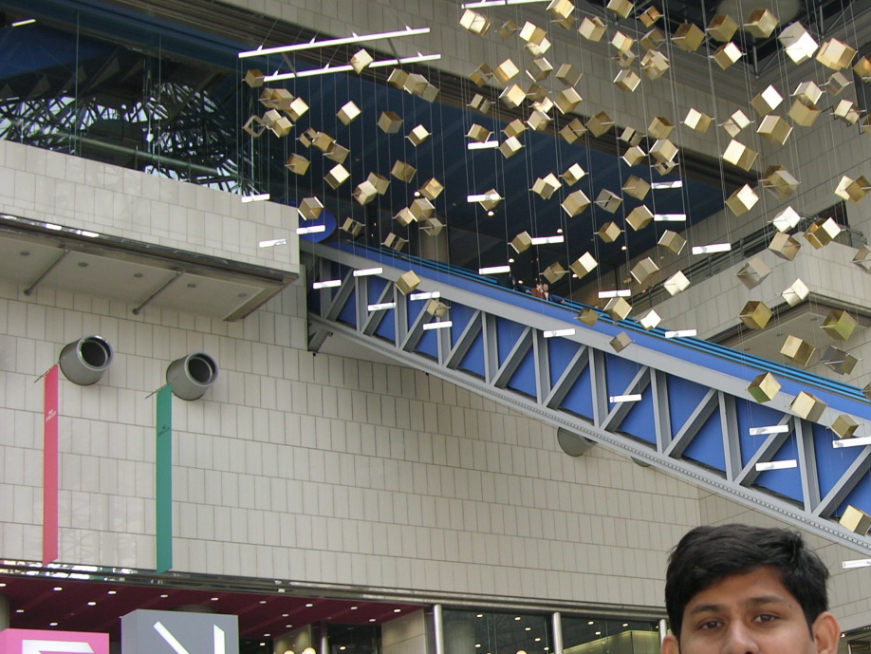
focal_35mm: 61
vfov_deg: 23.7
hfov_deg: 30.9
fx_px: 1535
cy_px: 503
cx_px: 701
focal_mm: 8.9
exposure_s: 1/40.3
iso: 50
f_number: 2.8
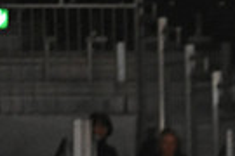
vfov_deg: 0.9
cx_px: 473
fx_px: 10072
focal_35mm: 1543
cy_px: 247
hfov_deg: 1.3
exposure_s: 1/640
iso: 6400
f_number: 4
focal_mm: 360
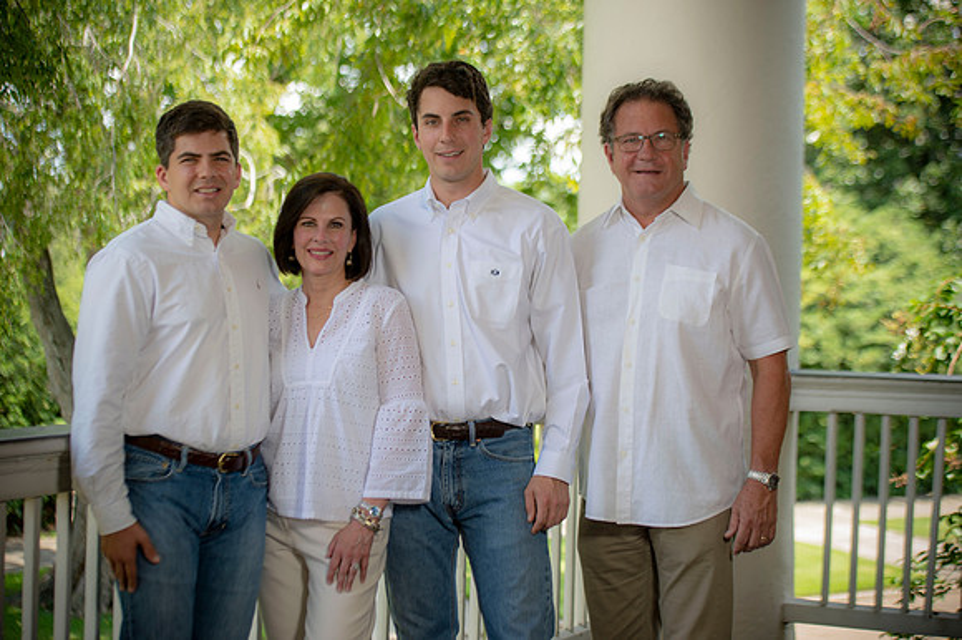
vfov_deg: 19.4
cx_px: 481
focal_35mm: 70
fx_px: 1869
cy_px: 320
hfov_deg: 28.9
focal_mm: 70
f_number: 3.2
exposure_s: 1/200
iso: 100
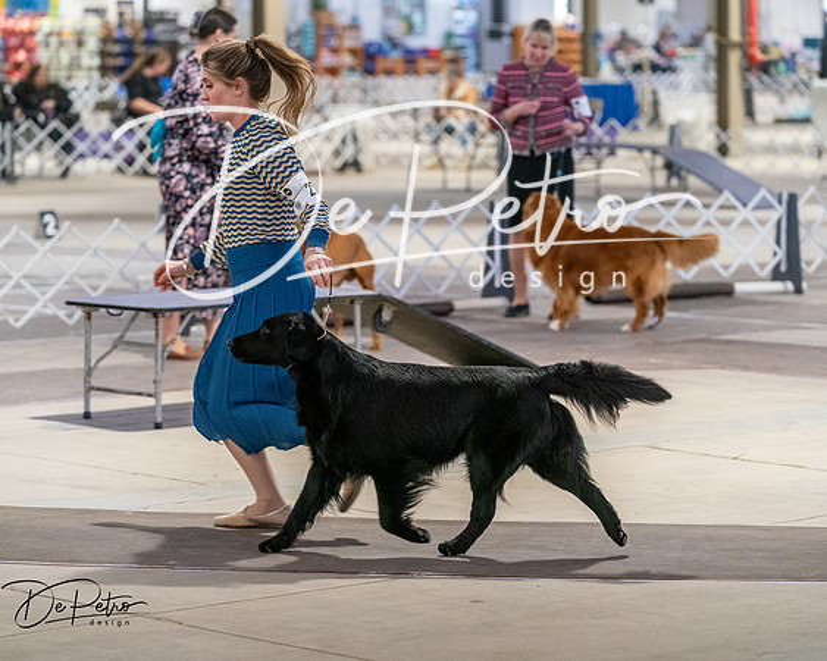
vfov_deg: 11.0
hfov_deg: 13.8
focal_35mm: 140
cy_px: 330
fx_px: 3417
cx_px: 414
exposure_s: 1/250
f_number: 3.5
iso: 6400
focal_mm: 124
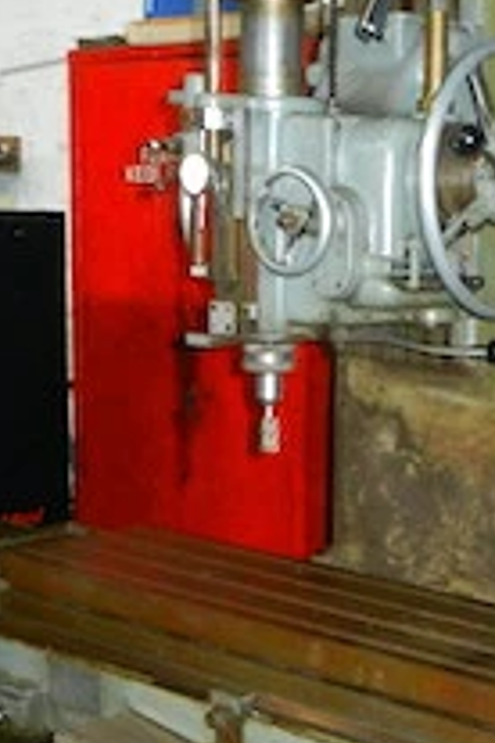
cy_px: 441
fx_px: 1506
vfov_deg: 27.7
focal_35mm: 73
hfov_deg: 18.4
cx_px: 429
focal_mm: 5.1
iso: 640
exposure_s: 1/30
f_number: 3.6
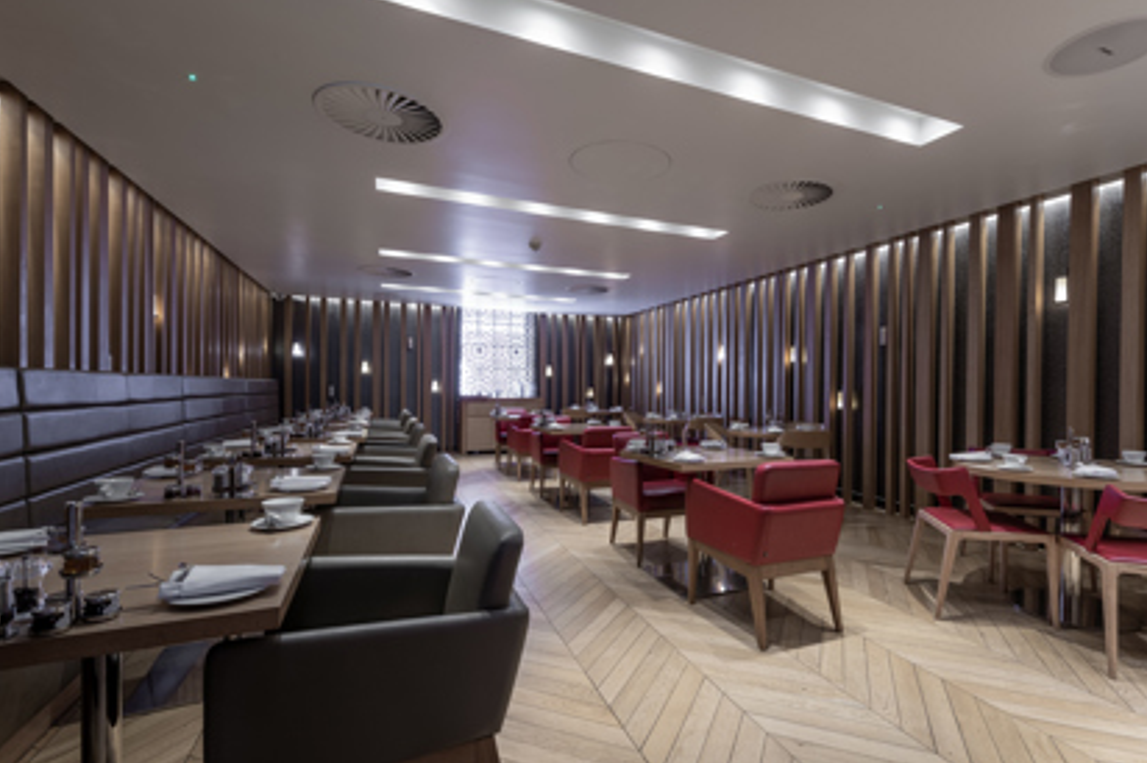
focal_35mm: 17
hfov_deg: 93.1
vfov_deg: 70.3
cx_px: 626
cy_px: 400
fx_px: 541
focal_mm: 14
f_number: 11
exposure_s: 2.5
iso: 100
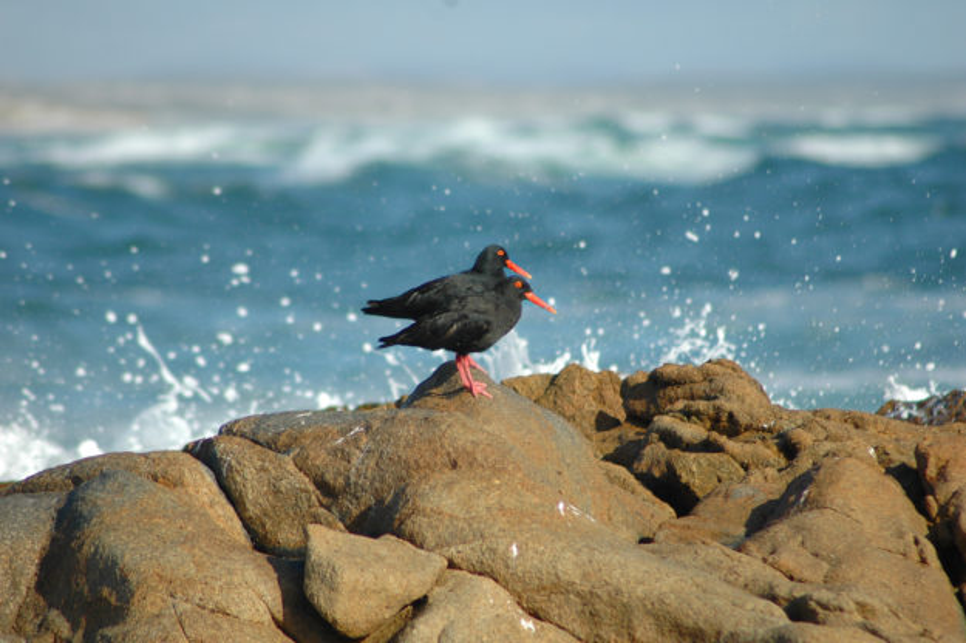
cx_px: 483
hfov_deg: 5.1
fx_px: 10861
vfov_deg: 3.4
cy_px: 322
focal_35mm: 405
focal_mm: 270
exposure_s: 1/1000
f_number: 5.6
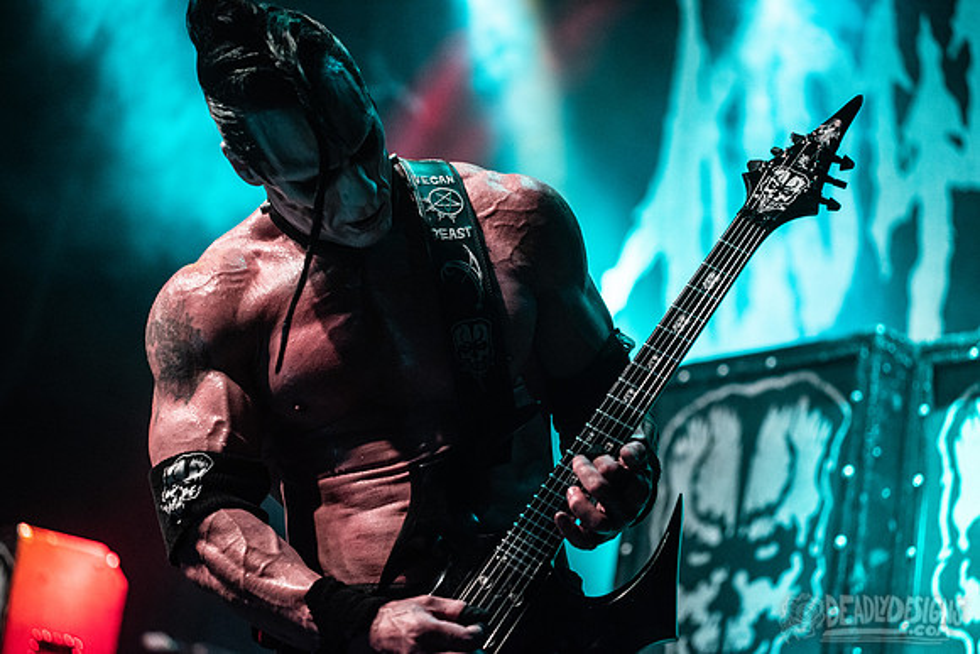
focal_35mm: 80
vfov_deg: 17.1
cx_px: 490
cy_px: 327
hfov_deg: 25.4
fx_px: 2178
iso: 2000
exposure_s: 1/160
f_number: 3.2
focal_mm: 80
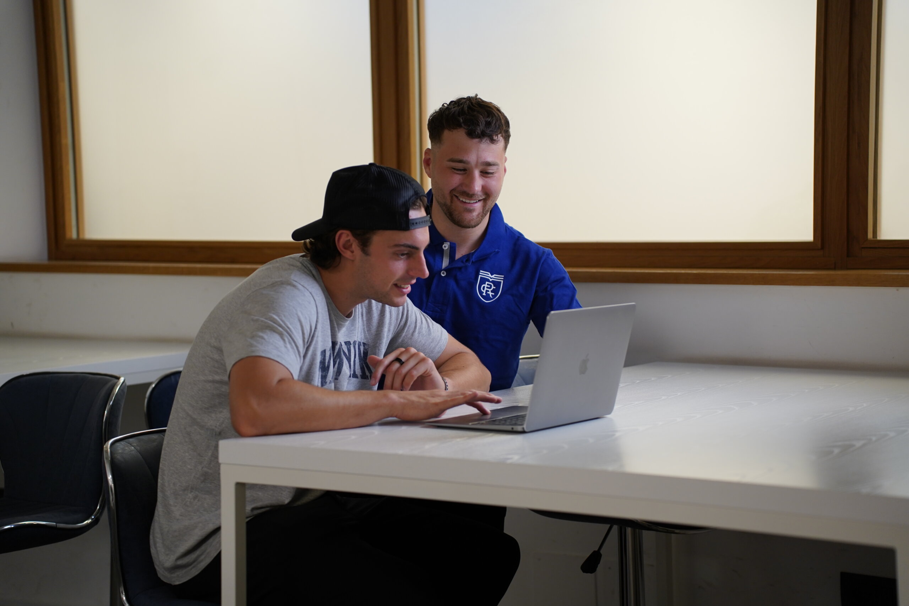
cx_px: 454
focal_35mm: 75
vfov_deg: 18.2
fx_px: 1894
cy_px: 303
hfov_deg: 27.0
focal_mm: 75
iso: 800
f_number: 2.8
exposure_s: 1/200
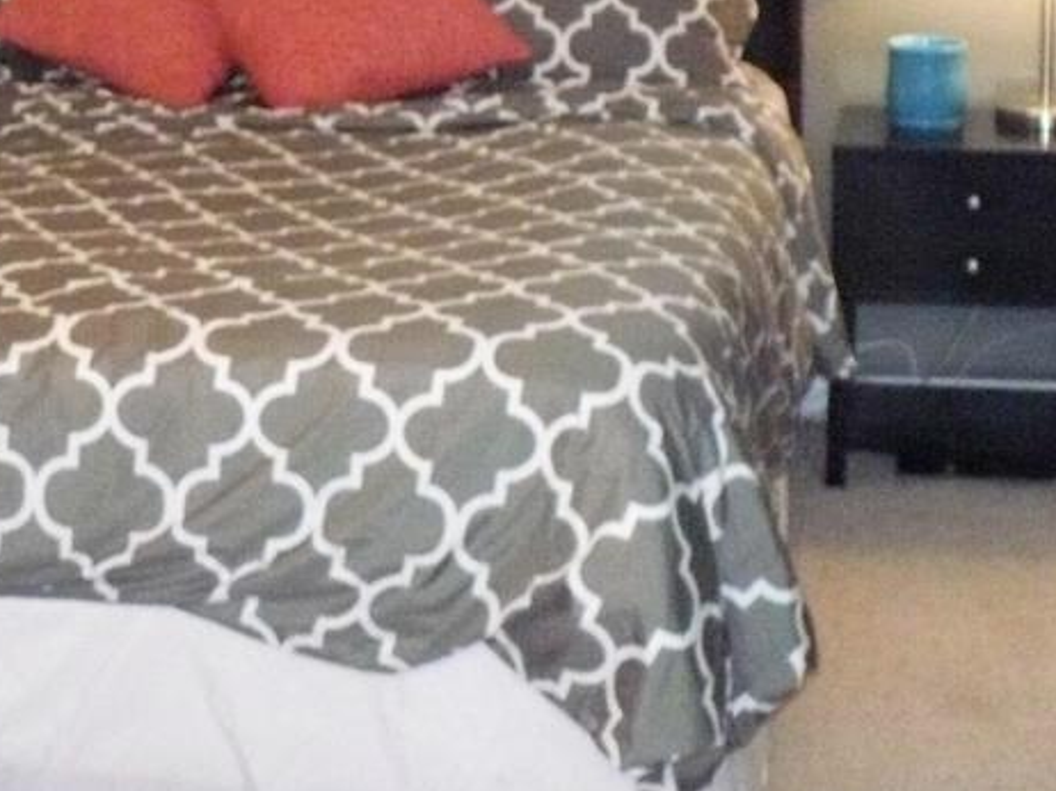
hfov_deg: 23.4
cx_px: 184
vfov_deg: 17.5
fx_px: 2500
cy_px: -24
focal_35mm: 82
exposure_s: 1/30
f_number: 2.8
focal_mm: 6.1
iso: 800
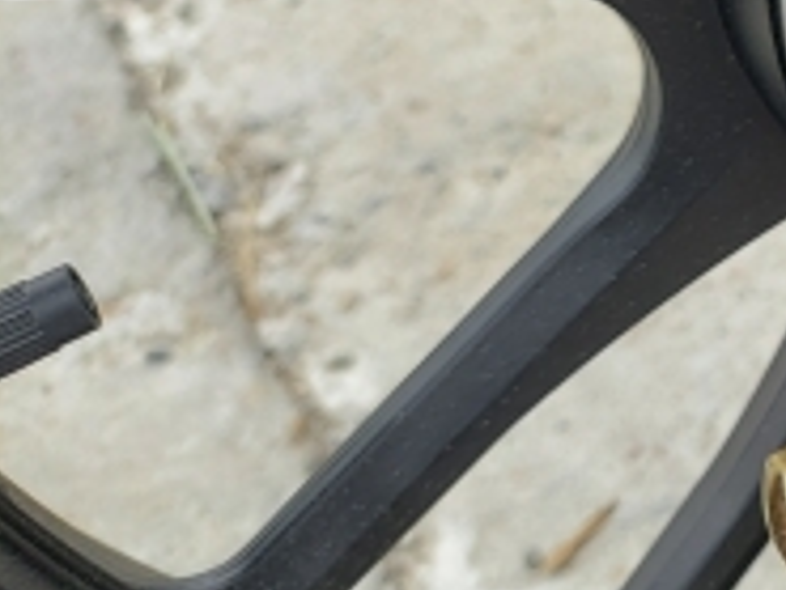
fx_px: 1704
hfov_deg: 21.3
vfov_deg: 18.9
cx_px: 1224
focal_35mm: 75
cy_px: -51
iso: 40
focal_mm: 5.23
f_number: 1.8
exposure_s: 1/151
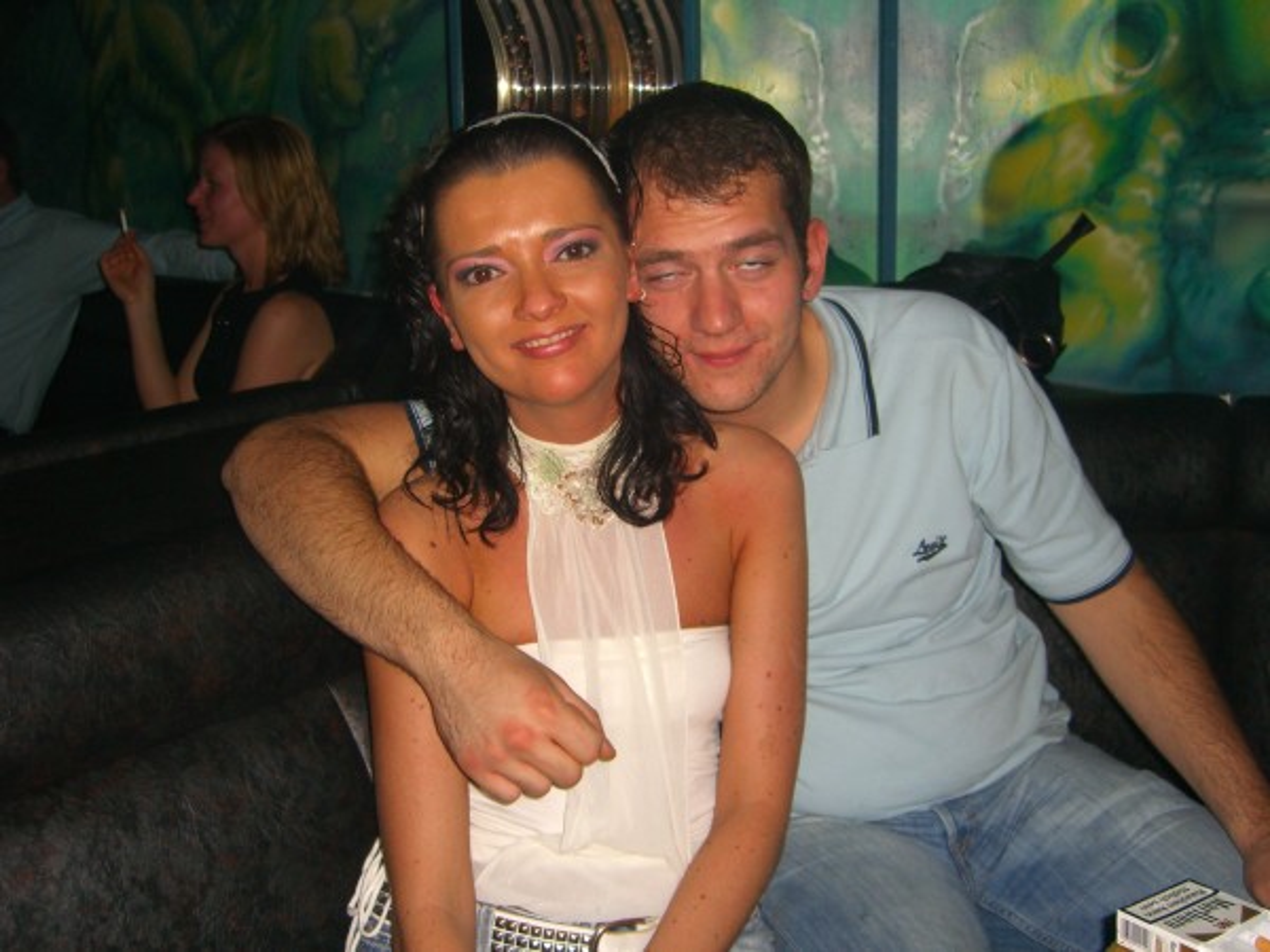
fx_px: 1394
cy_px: 476
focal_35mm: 38
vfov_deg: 37.7
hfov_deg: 49.0
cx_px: 635
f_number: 2.8
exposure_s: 1/60
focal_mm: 7.9
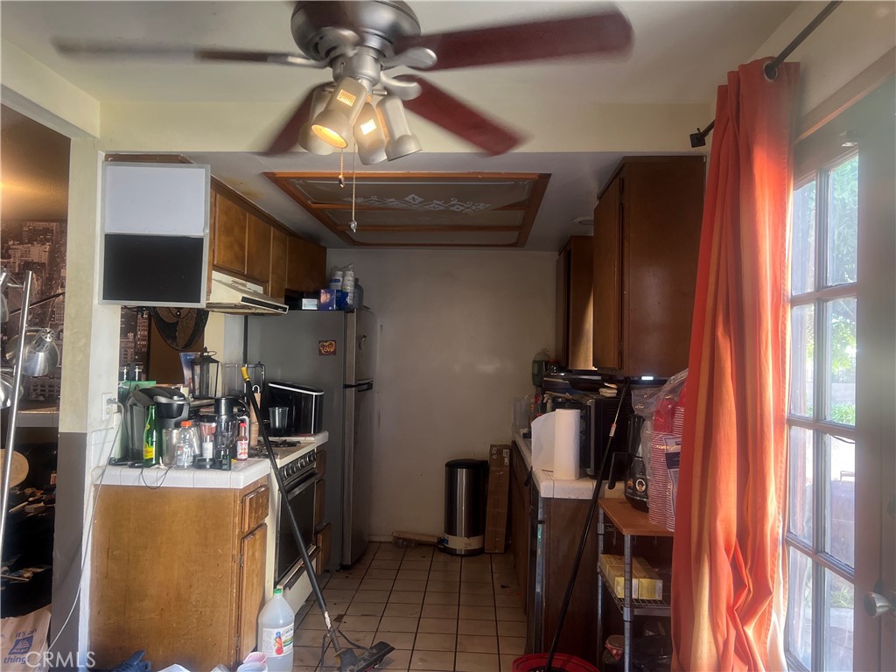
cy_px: 336
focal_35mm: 26
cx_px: 448
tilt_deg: +2.6
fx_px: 673
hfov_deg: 67.3
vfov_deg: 53.1
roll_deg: -0.9
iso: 250
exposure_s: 1/60
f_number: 1.5
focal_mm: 5.7
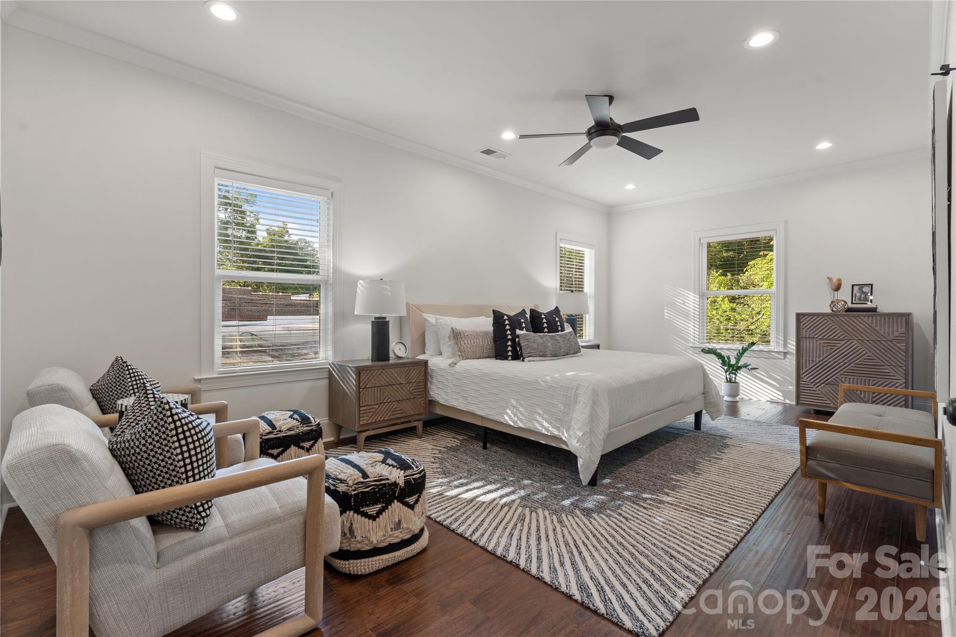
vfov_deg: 73.7
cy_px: 318
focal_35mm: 16
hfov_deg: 96.7
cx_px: 478
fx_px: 425
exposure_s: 1/3
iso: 160
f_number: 9
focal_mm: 16
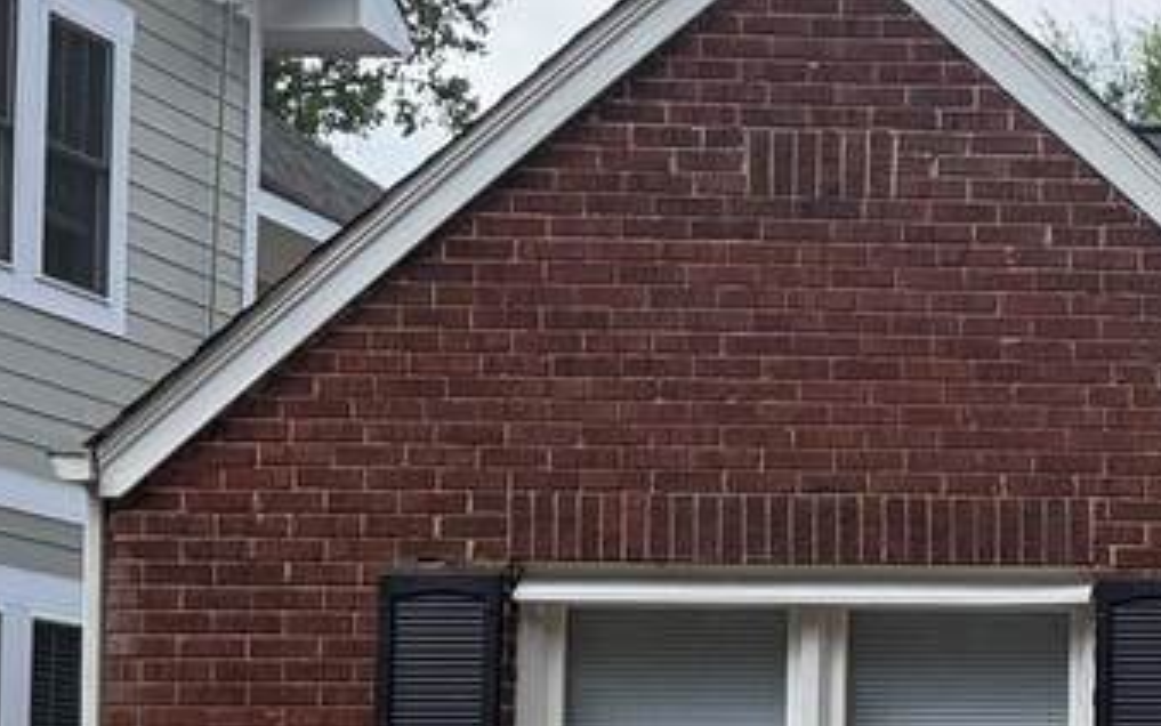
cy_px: 760
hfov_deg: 18.1
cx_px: 1952
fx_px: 3038
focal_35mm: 96
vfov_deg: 13.4
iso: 100
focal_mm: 6.76
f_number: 1.78
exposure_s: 1/1689
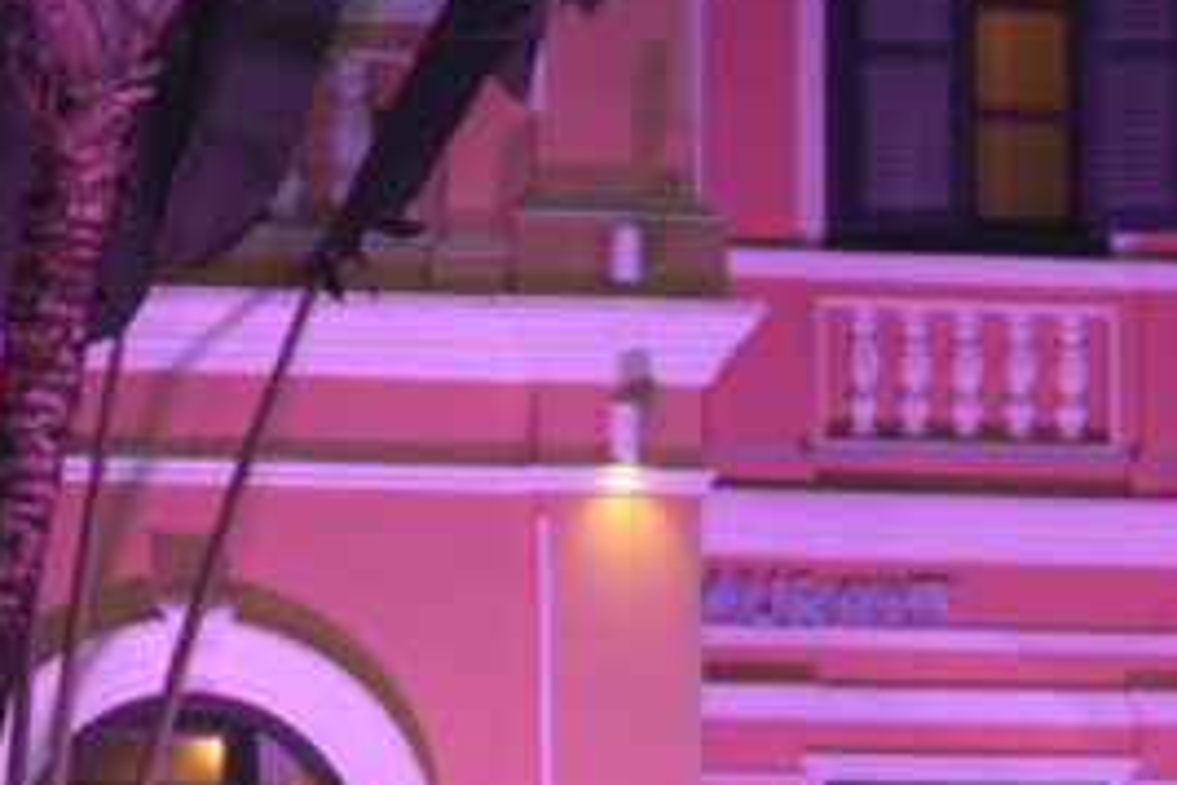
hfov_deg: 6.3
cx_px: 2147
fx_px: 10527
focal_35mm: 322
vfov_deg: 4.2
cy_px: 1334
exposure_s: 1/250
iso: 800
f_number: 2.8
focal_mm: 84
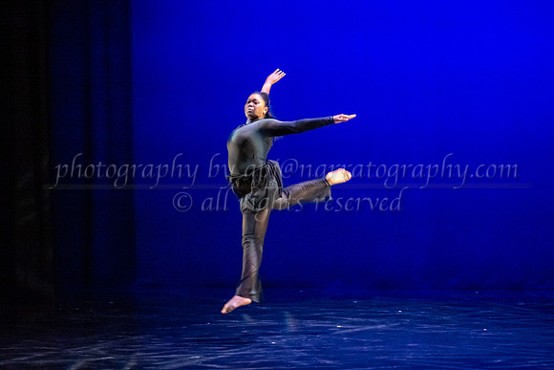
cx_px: 331
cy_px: 207
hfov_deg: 24.3
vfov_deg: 16.4
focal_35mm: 84
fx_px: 1286
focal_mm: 70
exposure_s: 1/250
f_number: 2.8
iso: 6400
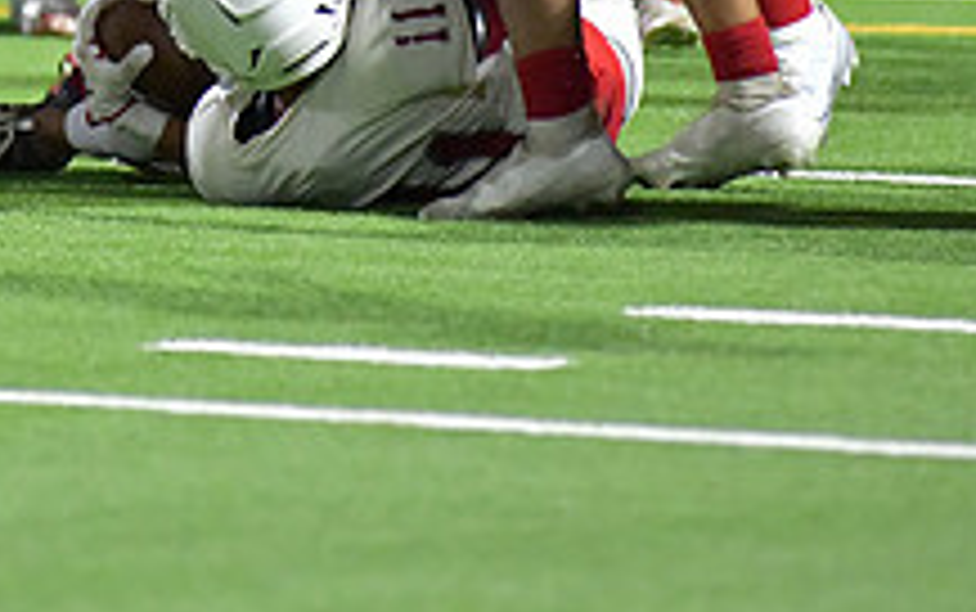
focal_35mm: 816
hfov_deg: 2.6
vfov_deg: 1.6
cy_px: -232
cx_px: 36
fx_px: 21722
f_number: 4
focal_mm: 300
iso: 11400
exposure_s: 1/1250
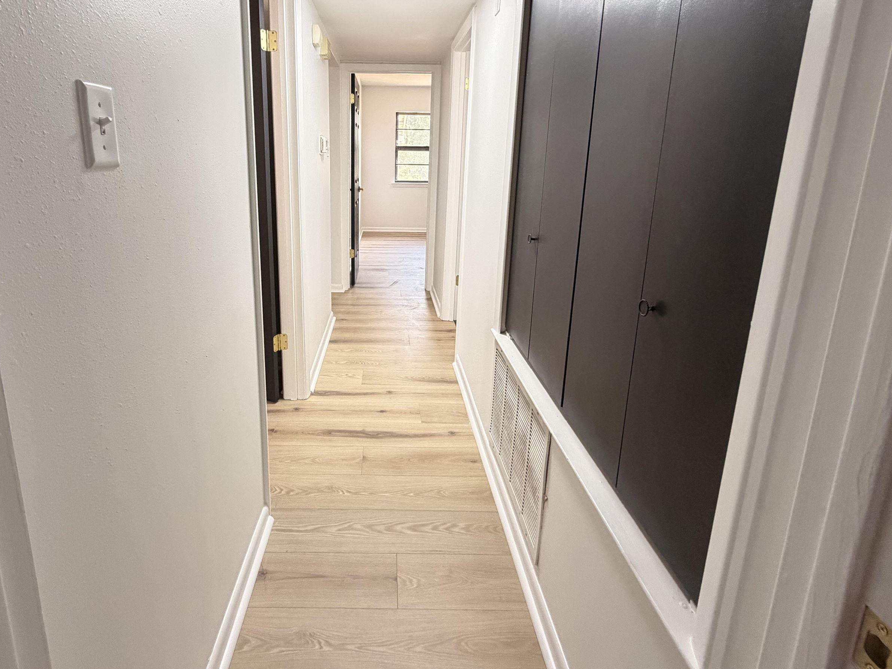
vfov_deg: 70.4
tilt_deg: -11.7
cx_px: 389
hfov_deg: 87.3
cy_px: 249
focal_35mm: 18
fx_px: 464
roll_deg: -0.6
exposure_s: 1/118
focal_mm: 2.22
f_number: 2.2
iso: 320
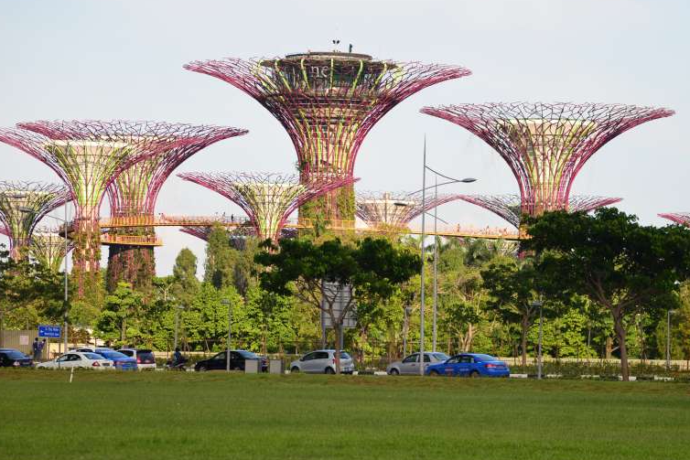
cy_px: 279
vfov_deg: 7.2
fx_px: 3661
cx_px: 394
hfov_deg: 10.8
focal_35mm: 191
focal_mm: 120
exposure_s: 1/160
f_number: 4
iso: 100
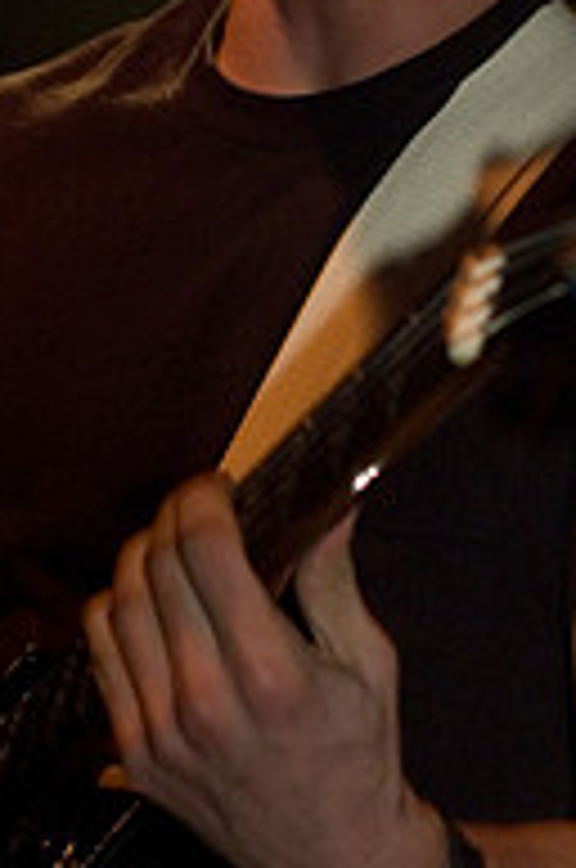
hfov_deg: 5.6
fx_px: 5901
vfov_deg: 8.4
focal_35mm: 245
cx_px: 281
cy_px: 369
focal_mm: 70
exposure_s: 1/30
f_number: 2.8
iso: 800
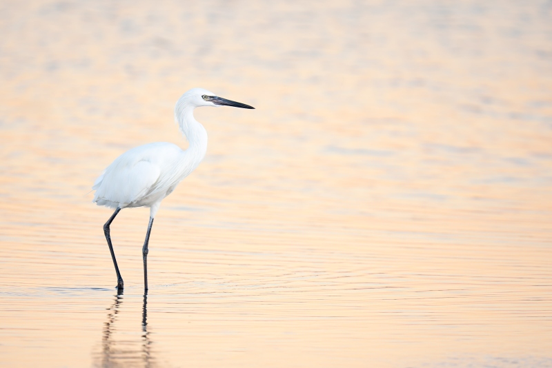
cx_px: 276
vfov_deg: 2.3
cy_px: 184
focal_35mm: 600
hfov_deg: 3.4
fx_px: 9203
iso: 400
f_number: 4.5
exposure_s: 1/100
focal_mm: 400
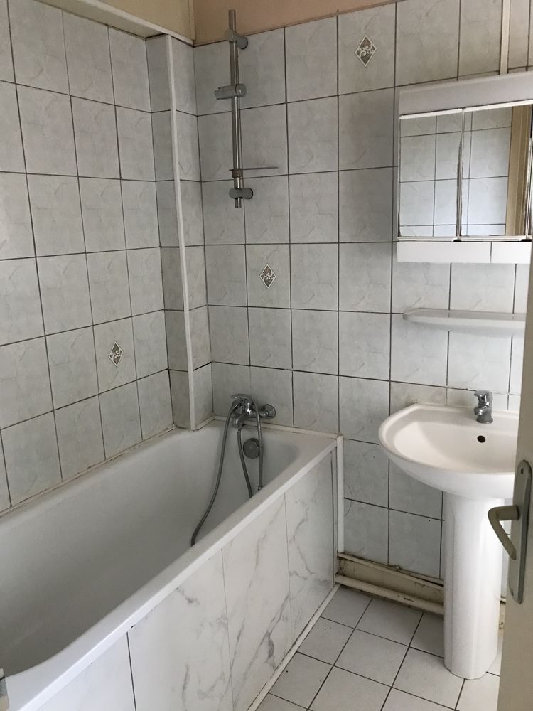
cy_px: 356
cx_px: 266
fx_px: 575
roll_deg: +1.4
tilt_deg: -11.3
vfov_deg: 63.4
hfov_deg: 49.7
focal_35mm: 28
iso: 100
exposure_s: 1/17
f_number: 1.8
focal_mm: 3.99
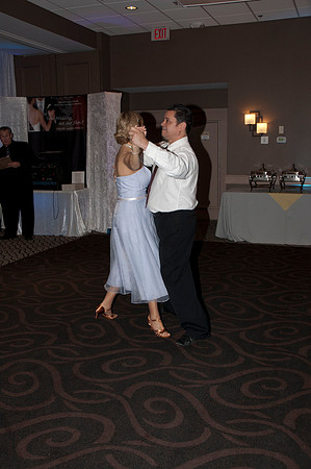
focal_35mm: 38
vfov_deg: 51.3
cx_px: 156
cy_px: 234
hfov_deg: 35.4
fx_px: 487
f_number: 5.6
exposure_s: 1/160
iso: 400
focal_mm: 25
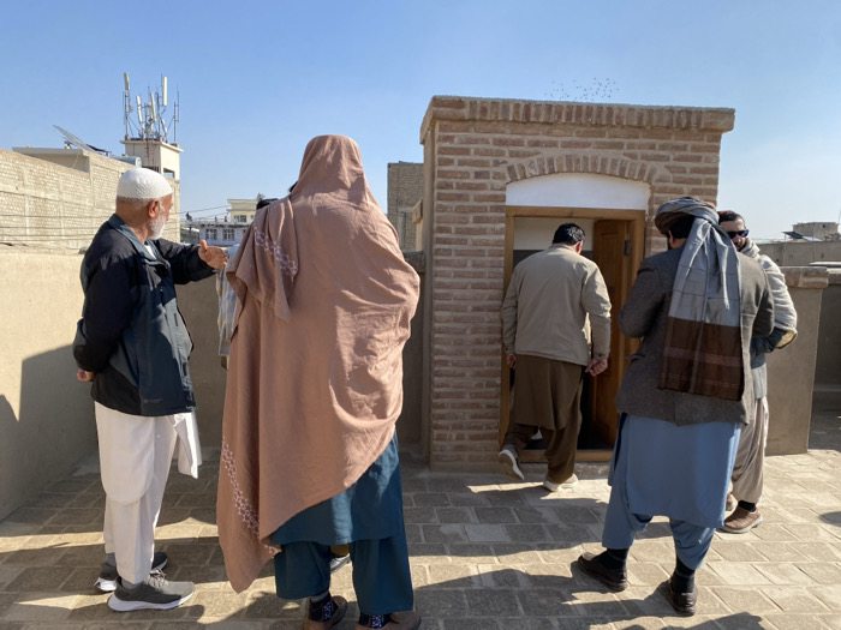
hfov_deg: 67.3
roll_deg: -3.0
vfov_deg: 53.1
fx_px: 632
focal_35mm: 26
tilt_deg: -3.7
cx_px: 420
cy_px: 315
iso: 32
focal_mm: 4.25
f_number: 1.8
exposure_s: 1/1927
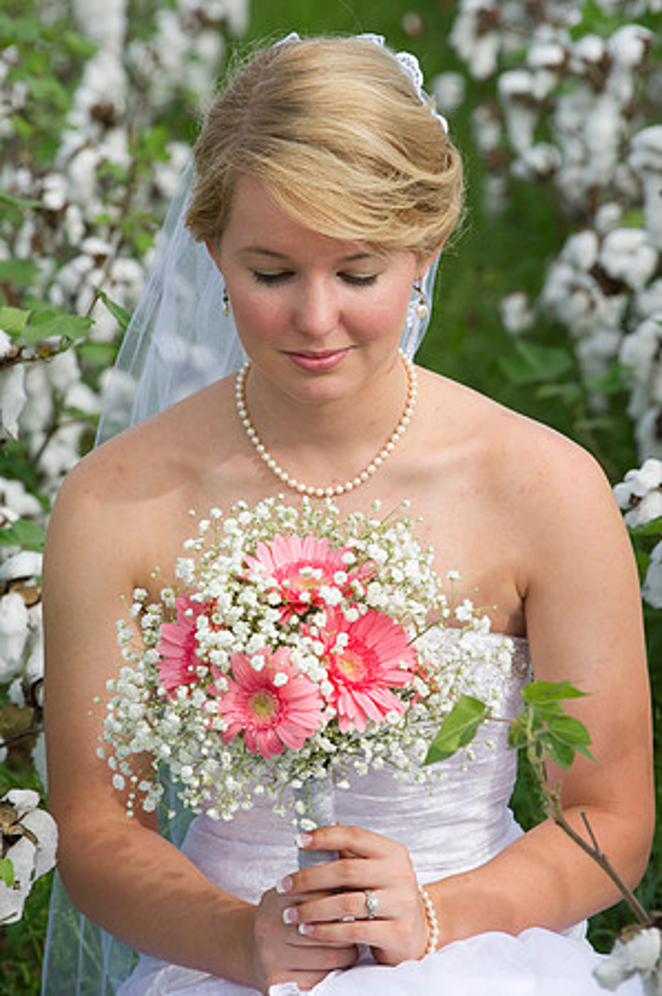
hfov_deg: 6.9
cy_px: 498
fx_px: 5529
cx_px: 331
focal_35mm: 200
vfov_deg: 10.3
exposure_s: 1/200
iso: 160
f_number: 8
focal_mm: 200
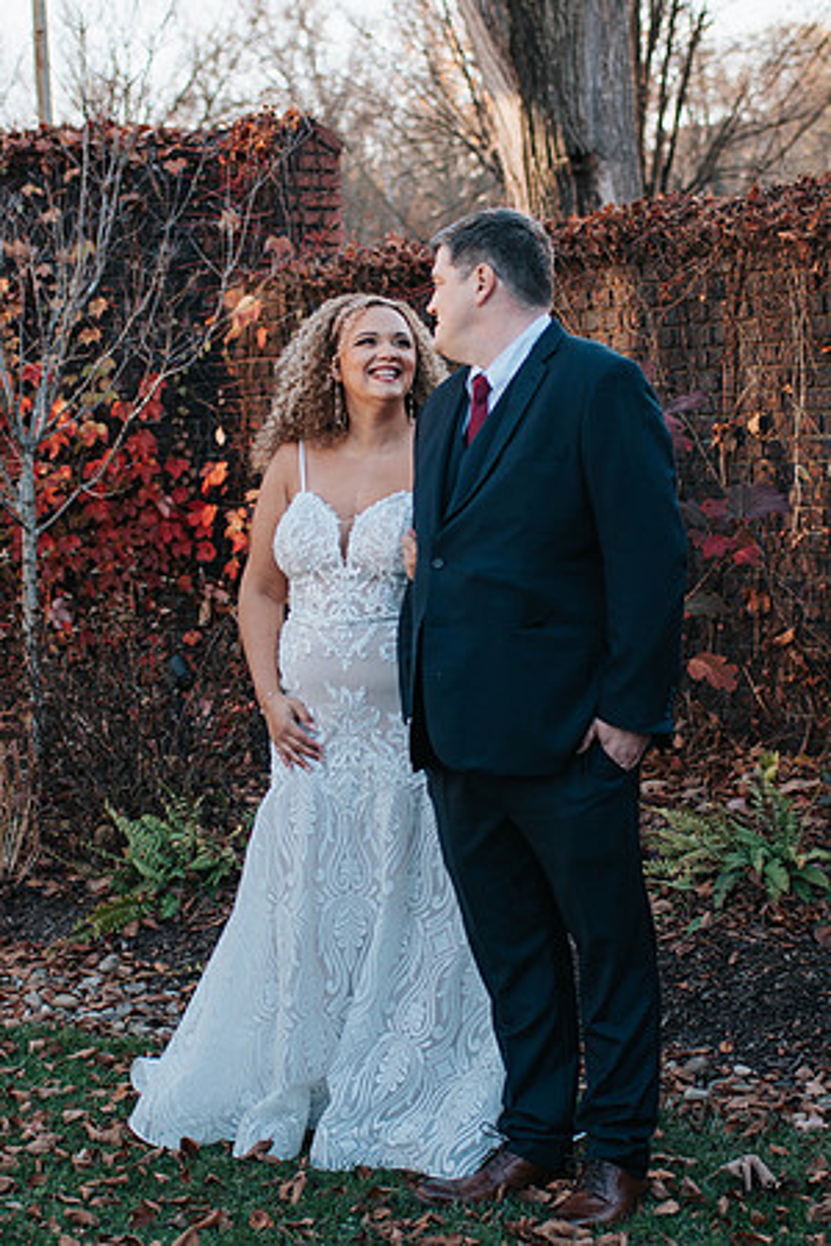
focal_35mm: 79
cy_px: 623
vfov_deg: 25.8
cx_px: 380
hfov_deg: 17.3
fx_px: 2727
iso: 100
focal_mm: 35
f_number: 2.2
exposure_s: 1/250
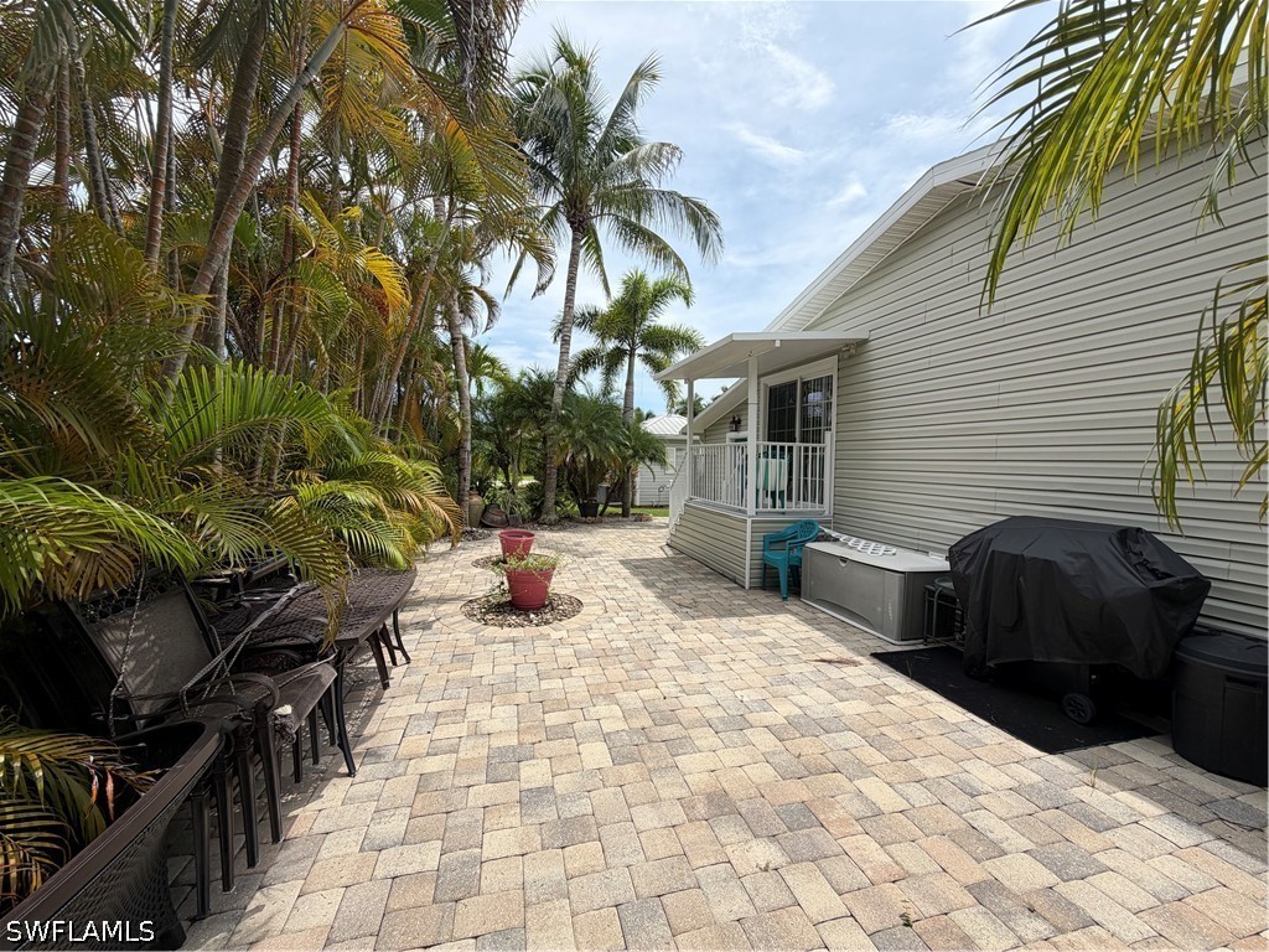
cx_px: 634
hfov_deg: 102.1
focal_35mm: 14
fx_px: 513
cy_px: 476
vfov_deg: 85.7
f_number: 2.2
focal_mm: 2.22
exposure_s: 1/809
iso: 20
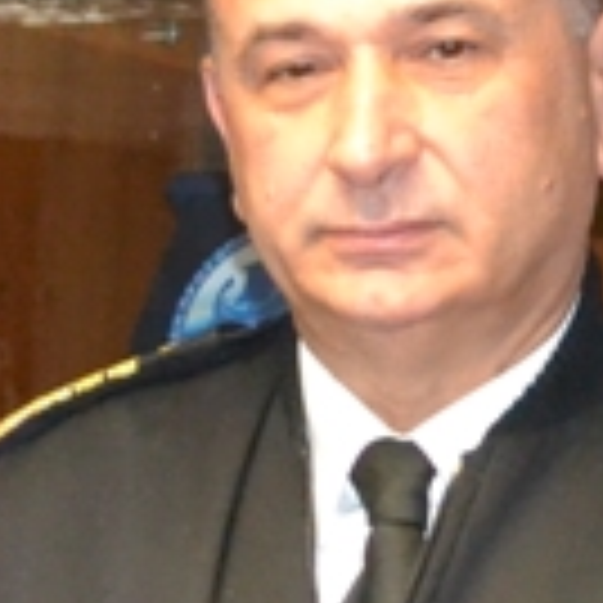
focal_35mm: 263
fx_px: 5183
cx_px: -86
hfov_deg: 6.6
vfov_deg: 6.5
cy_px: 1102
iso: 3200
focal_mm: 24
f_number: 7.1
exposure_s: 1/60
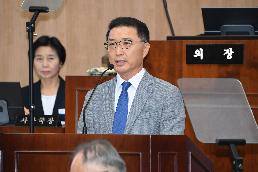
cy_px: 86
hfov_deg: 6.9
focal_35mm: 300
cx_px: 129
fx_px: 2150
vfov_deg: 4.6
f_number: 6.3
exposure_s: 1/250
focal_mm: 300
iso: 6400
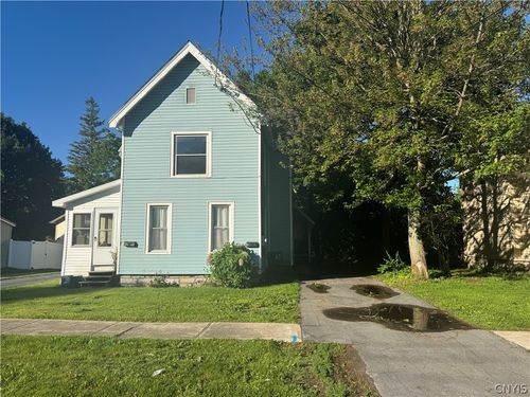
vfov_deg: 56.8
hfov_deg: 71.6
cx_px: 265
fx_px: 367
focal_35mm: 24
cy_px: 198
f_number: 1.78
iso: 80
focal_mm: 6.76
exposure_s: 1/4608
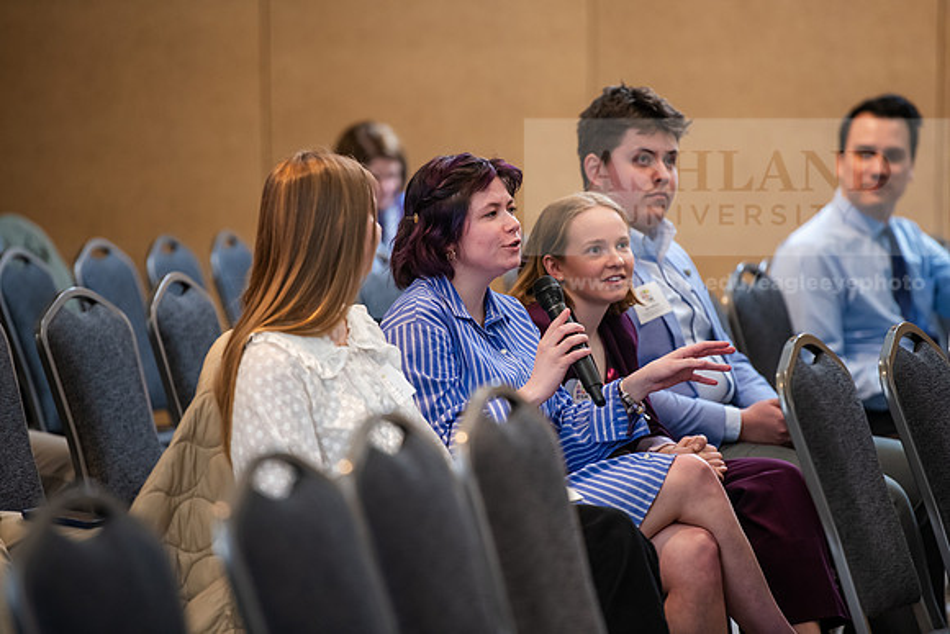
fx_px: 5279
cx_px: 475
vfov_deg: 6.9
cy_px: 317
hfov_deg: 10.3
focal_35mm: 200
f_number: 3.2
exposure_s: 1/200
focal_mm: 200
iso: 1600
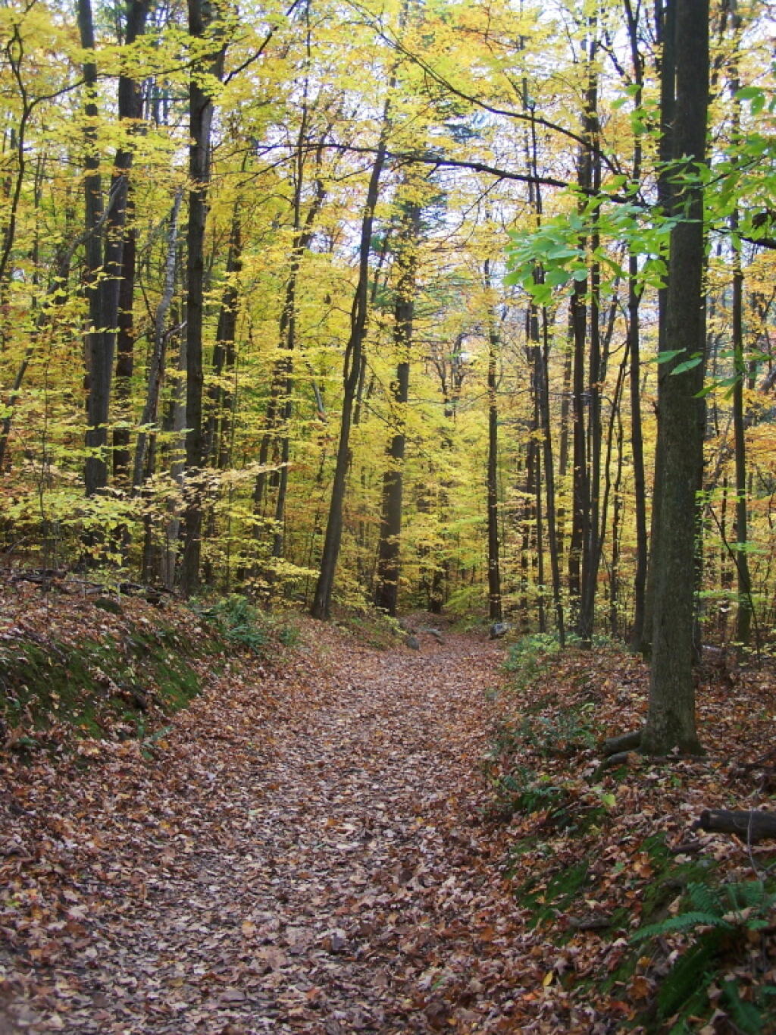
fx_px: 1195
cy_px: 518
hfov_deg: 36.0
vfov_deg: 46.8
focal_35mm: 40
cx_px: 388
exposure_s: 1/100
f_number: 2.8
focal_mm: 6.7
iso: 80
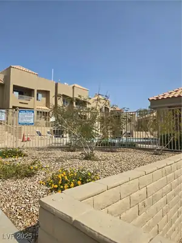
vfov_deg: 73.9
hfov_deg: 58.9
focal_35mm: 23
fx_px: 161
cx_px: 91
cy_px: 122
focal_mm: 6.3
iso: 12
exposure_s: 1/1318
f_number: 1.7
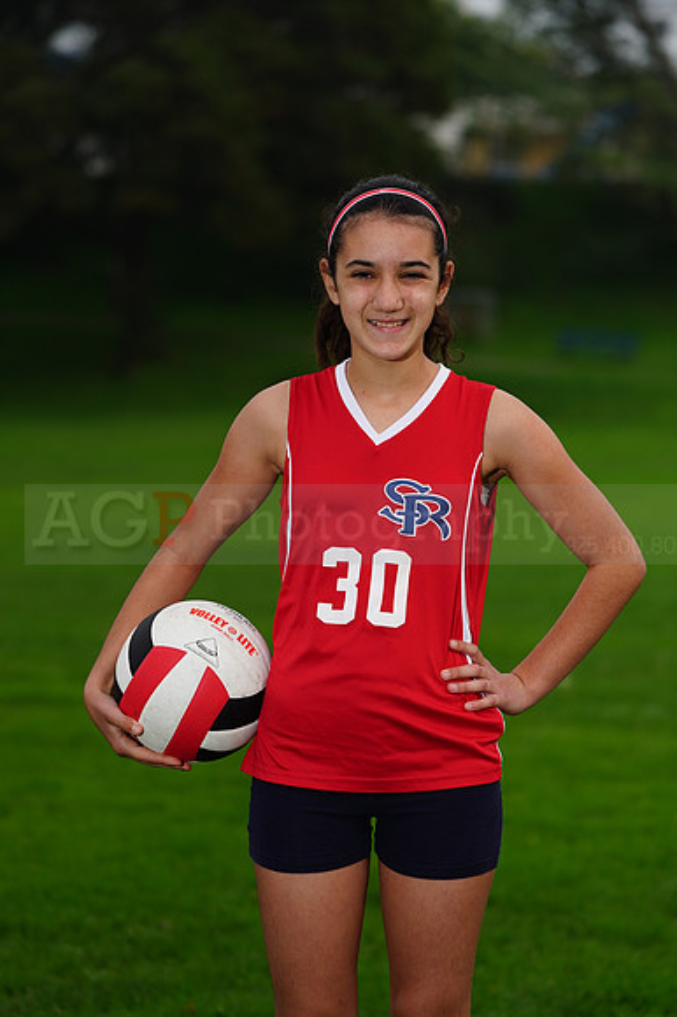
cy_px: 508
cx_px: 338
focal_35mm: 154
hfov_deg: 8.9
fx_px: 4349
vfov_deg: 13.3
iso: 200
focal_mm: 154
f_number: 5
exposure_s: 1/250
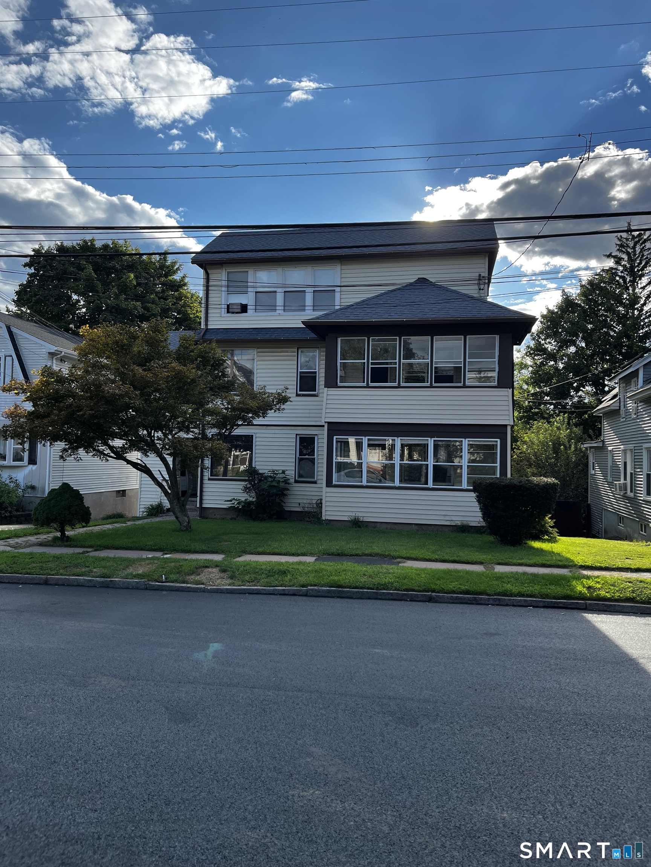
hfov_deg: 53.1
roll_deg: -0.6
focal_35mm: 26
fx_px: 652
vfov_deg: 67.3
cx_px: 326
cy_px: 434
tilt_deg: +3.0
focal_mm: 5.1
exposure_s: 1/1536
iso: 50
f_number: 1.6
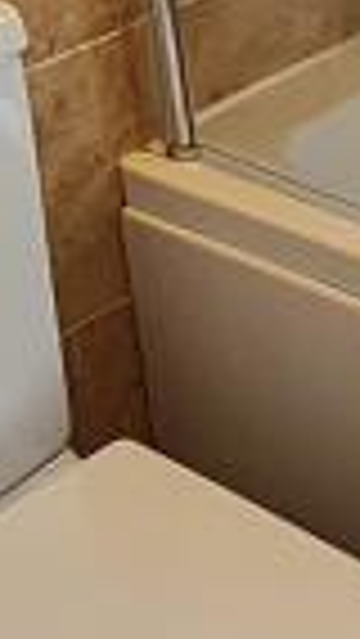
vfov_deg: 20.9
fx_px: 1729
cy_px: 243
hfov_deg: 11.5
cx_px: 490
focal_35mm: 102
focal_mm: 1.74
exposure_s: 1/50
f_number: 2.2
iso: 250
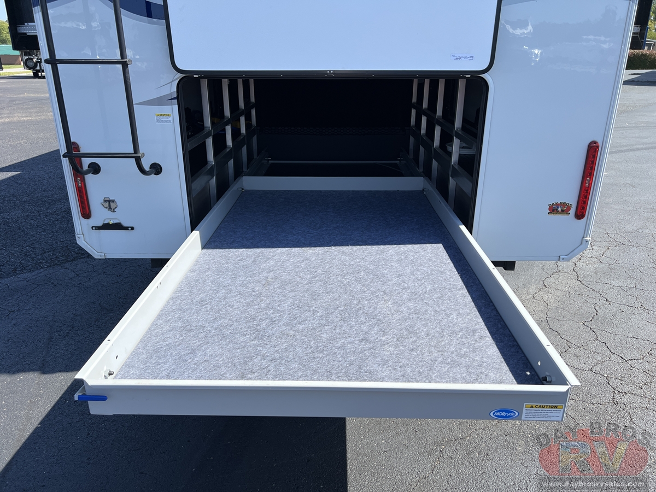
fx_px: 493
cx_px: 328
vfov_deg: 53.1
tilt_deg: -20.2
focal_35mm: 26
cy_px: 246
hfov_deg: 67.3
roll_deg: -1.2
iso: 50
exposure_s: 1/2252
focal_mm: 5.7
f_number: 1.5
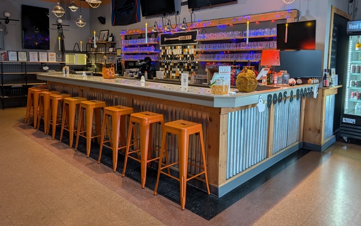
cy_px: 88
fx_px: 256
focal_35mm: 26
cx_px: 180
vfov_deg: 47.3
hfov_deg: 70.4
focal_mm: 6.9
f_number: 1.68
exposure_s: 1/30
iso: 20
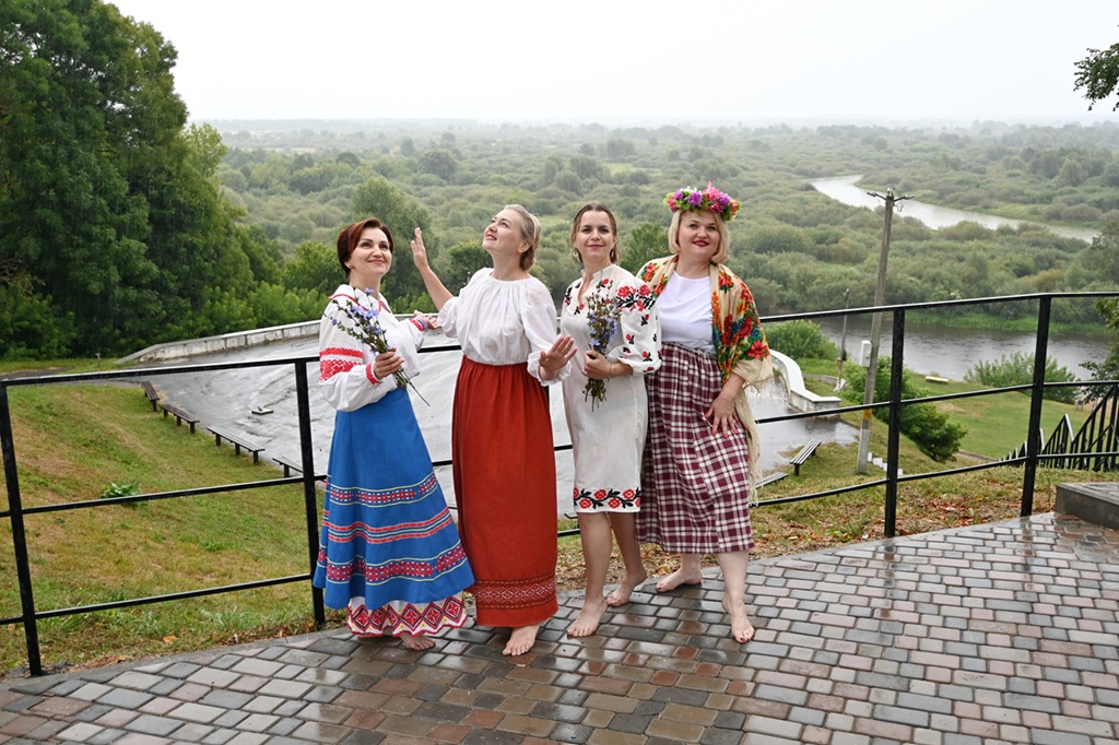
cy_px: 372
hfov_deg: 56.2
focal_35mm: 34
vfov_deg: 39.1
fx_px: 1049
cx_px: 560
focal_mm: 22.5
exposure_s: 1/80
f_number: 4.5
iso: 200
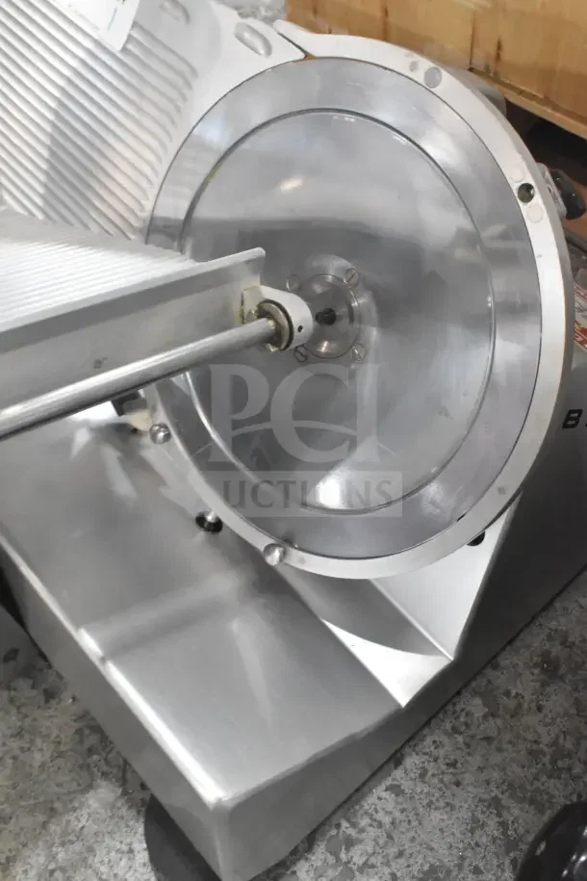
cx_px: 294
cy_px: 440
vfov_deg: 51.3
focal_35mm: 38
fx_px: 917
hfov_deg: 35.5
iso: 6400
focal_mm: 25
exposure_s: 1/200
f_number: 7.1
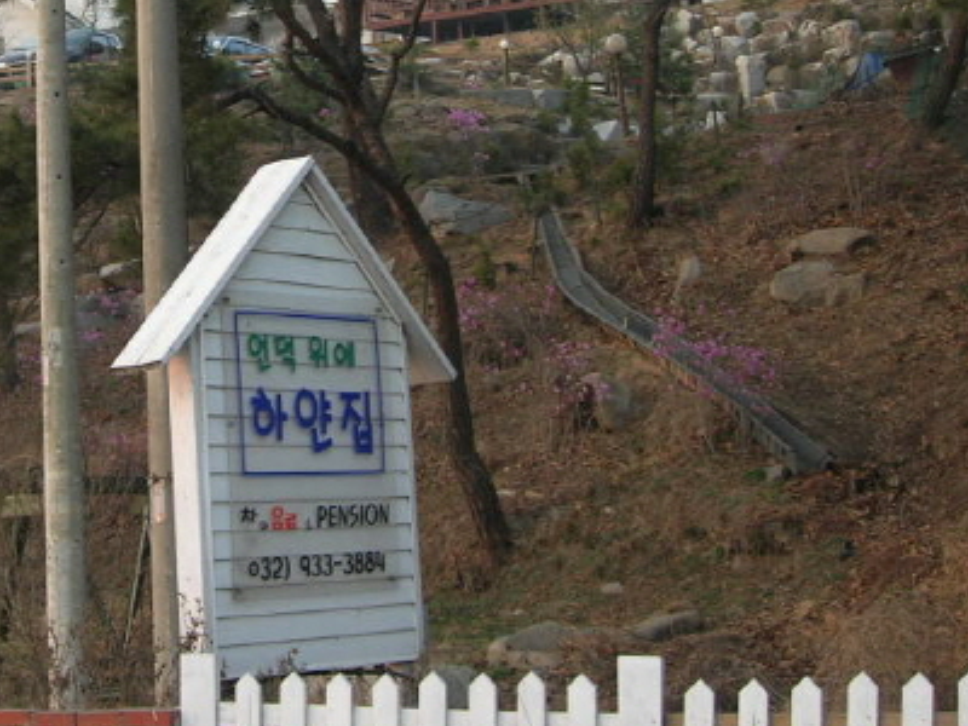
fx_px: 2125
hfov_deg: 25.2
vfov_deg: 19.2
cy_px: 133
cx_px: 169
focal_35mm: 76
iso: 64
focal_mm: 7.8
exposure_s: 1/102
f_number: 2.8
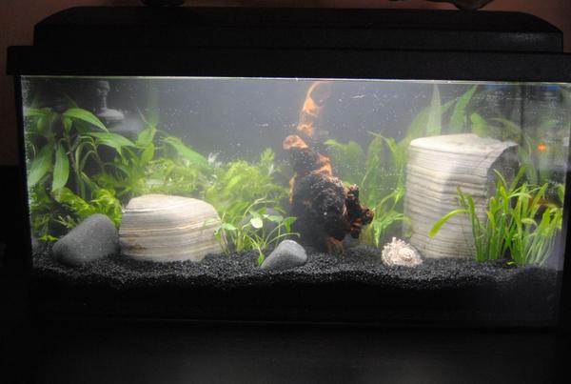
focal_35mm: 42
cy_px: 192
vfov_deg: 32.0
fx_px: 668
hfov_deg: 46.3
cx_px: 286
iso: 900
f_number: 4
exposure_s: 1/30
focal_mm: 28
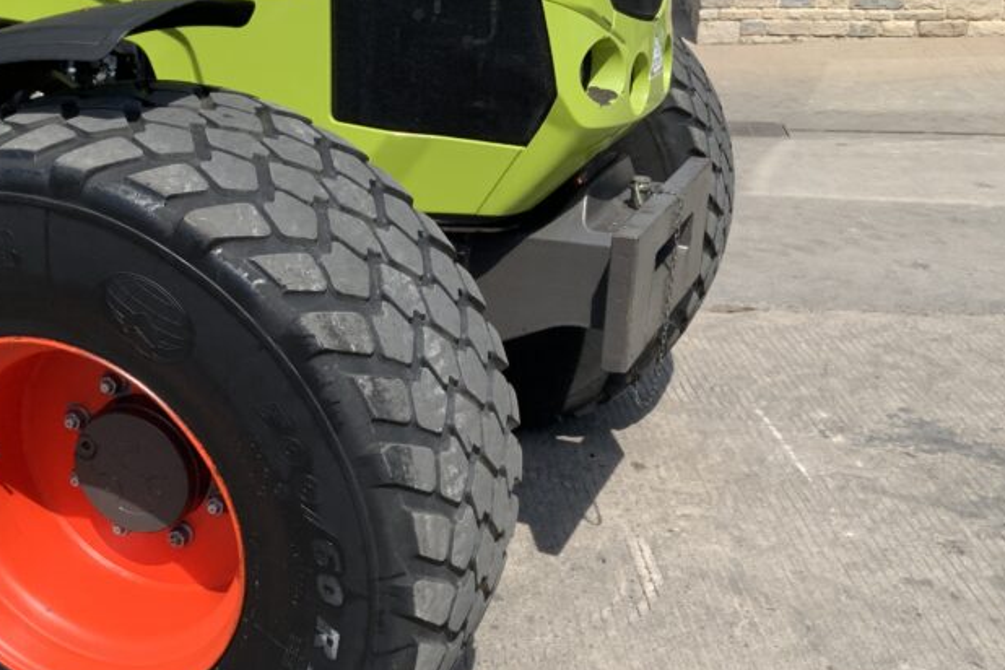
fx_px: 1396
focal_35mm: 50
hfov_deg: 38.8
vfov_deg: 26.9
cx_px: 288
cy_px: 428
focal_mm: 3
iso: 16
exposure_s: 1/1577
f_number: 1.8
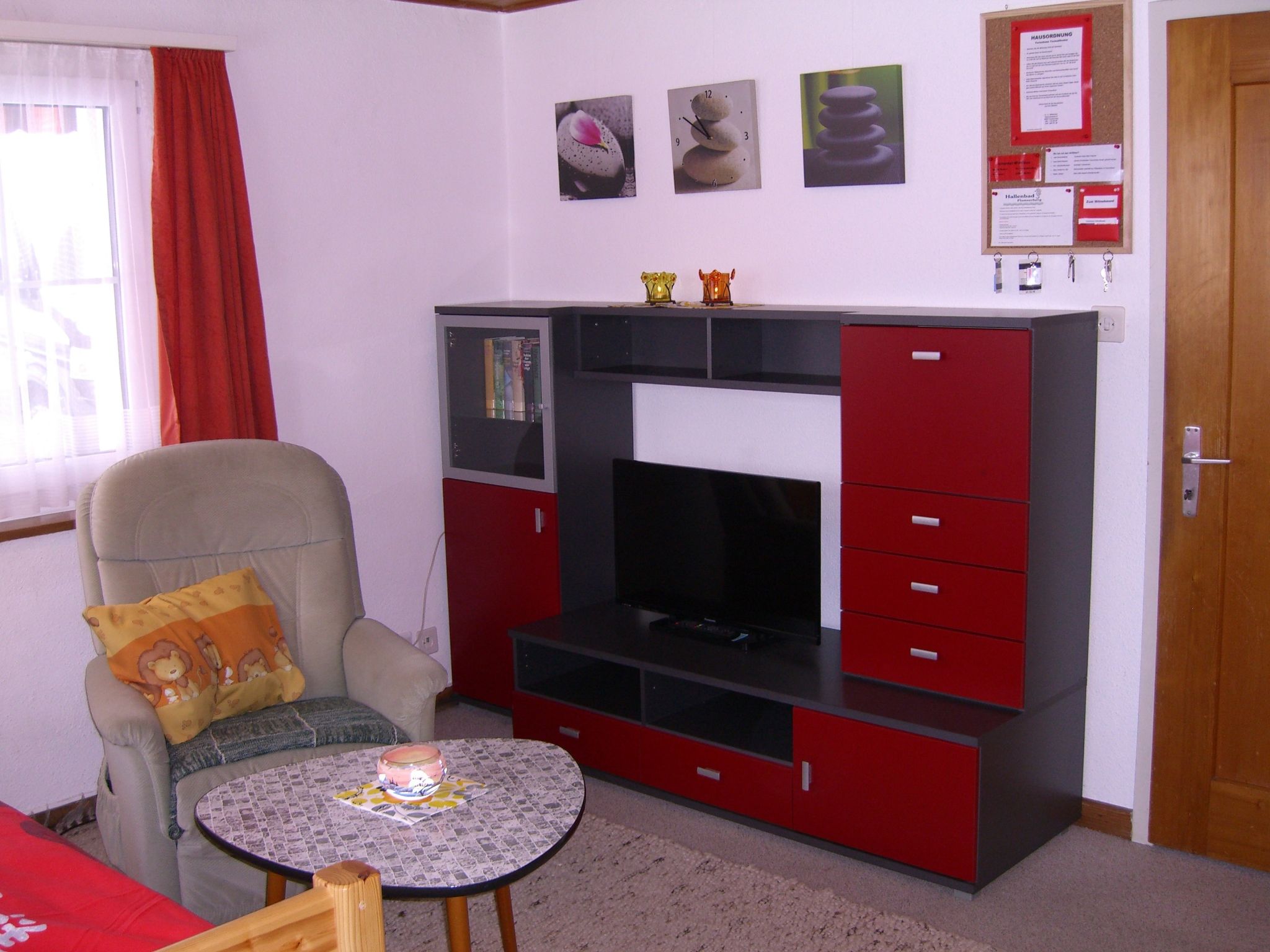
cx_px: 635
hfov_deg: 49.0
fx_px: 1394
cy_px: 476
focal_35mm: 38
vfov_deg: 37.7
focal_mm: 7.9
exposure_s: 1/60
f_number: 2.8
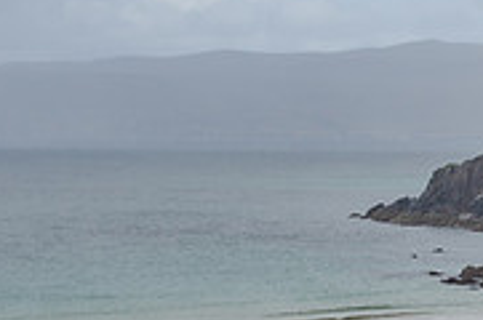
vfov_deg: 7.2
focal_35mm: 189
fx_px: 2531
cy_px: 190
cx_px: 531
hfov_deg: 10.8
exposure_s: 1/160
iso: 100
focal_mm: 34
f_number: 7.1
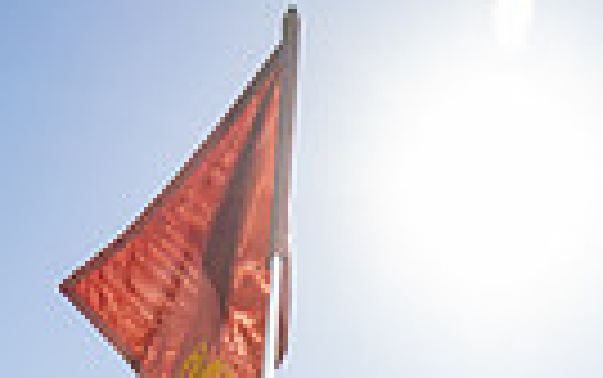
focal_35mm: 82
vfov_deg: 12.2
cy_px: 950
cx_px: 396
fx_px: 1349
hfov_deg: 25.1
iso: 100
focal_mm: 24
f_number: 5.6
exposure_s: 1/250
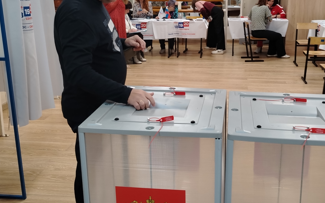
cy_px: 81
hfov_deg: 46.1
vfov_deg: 29.8
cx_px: 188
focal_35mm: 43
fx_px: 381
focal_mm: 5.25
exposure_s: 1/100
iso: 978
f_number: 1.75
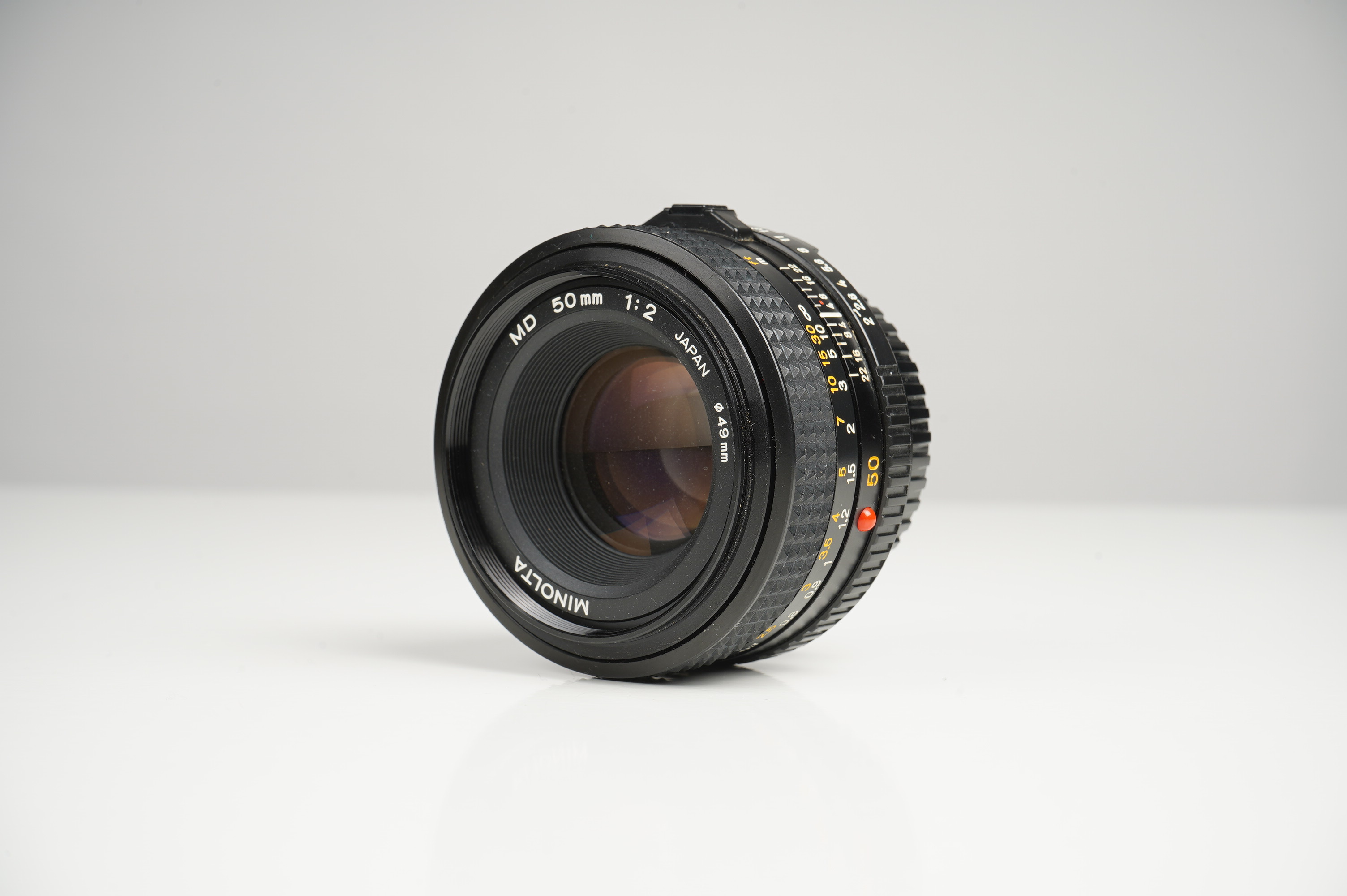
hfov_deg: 36.9
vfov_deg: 25.0
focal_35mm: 54
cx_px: 674
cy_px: 448
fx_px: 2019
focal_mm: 54
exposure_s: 1/160
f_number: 14
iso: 160
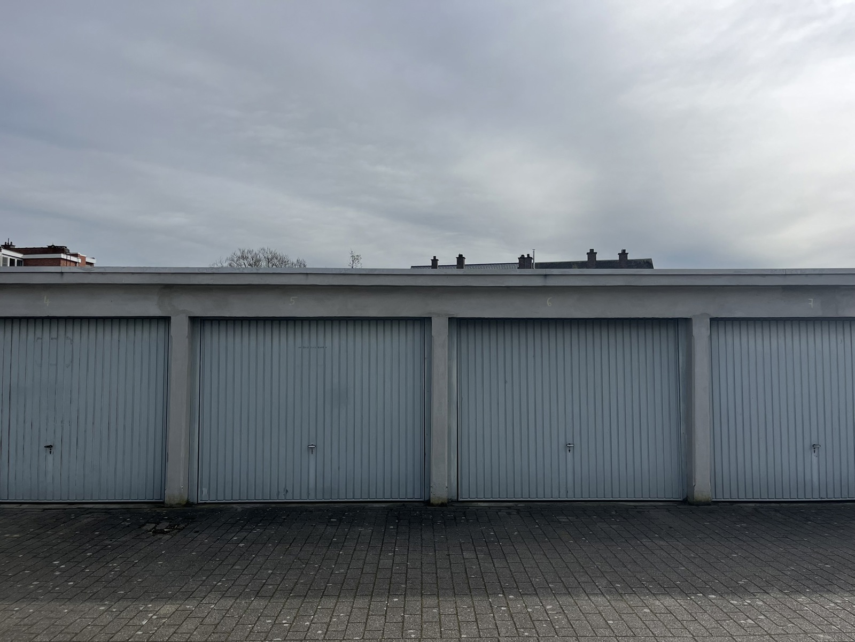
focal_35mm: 26
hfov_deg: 67.3
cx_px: 428
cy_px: 321
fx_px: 642
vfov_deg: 53.1
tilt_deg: +3.6
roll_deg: -0.2
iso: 50
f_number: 1.6
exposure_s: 1/8403
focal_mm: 5.1
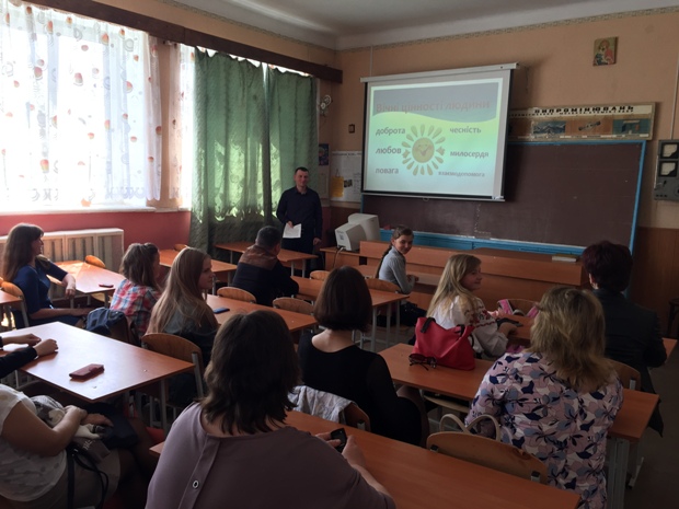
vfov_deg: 48.2
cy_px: 254
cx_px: 340
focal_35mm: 29
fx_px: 569
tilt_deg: -7.9
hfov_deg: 61.7
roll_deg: -3.0
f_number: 2.2
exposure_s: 1/100
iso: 50
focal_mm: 4.15
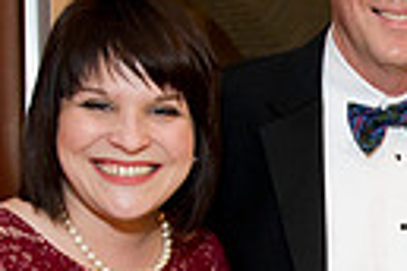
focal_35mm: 139
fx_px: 1571
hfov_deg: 14.0
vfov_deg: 9.7
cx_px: 574
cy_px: 328
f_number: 4.5
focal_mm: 31
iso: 1600
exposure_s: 1/80
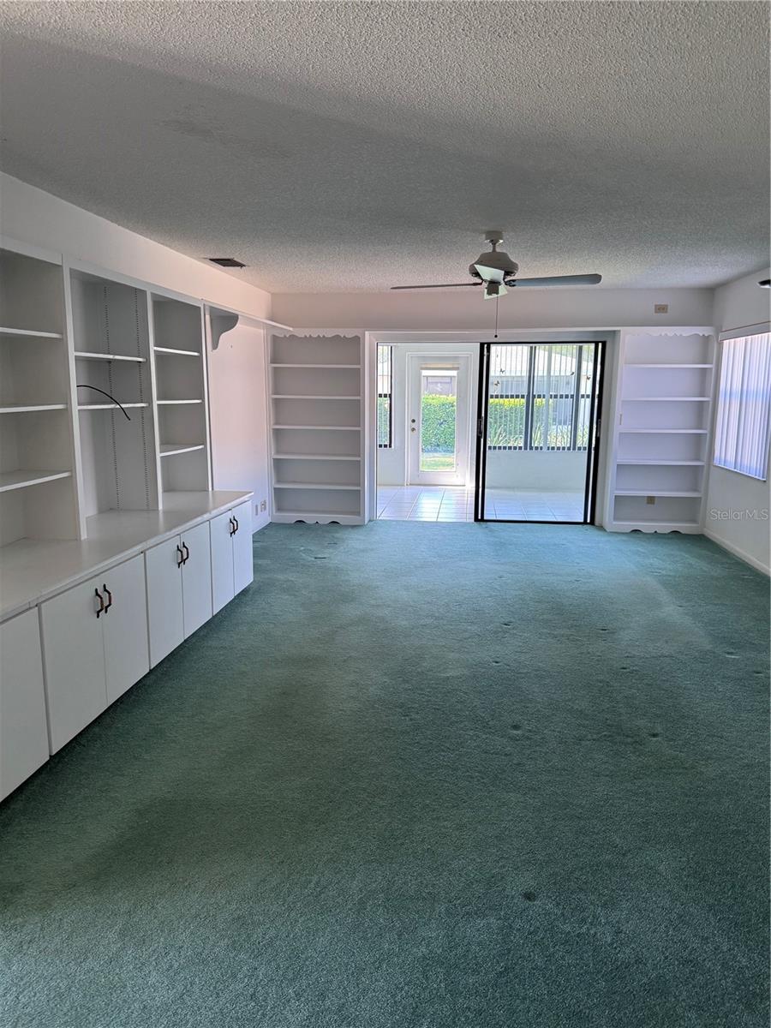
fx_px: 713
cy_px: 514
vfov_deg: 71.6
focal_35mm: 24
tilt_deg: -11.0
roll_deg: -0.6
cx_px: 386
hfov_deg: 56.8
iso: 200
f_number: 1.78
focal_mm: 6.76
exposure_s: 1/93
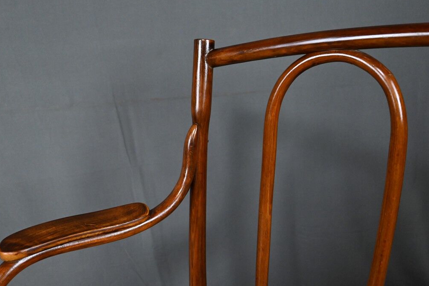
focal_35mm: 38
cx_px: 194
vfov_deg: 35.1
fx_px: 453
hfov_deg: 50.6
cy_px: 143
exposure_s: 1/125
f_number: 5.6
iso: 5000
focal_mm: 32
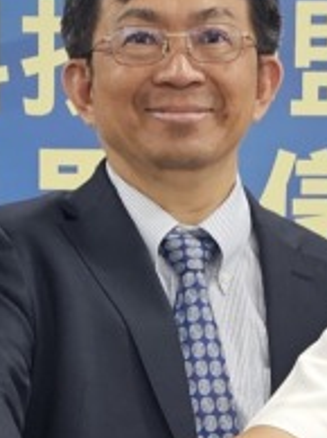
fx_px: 2247
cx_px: 158
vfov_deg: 10.7
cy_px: 649
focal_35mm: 178
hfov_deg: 8.3
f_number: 1.7
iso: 160
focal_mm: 6.3
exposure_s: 1/120
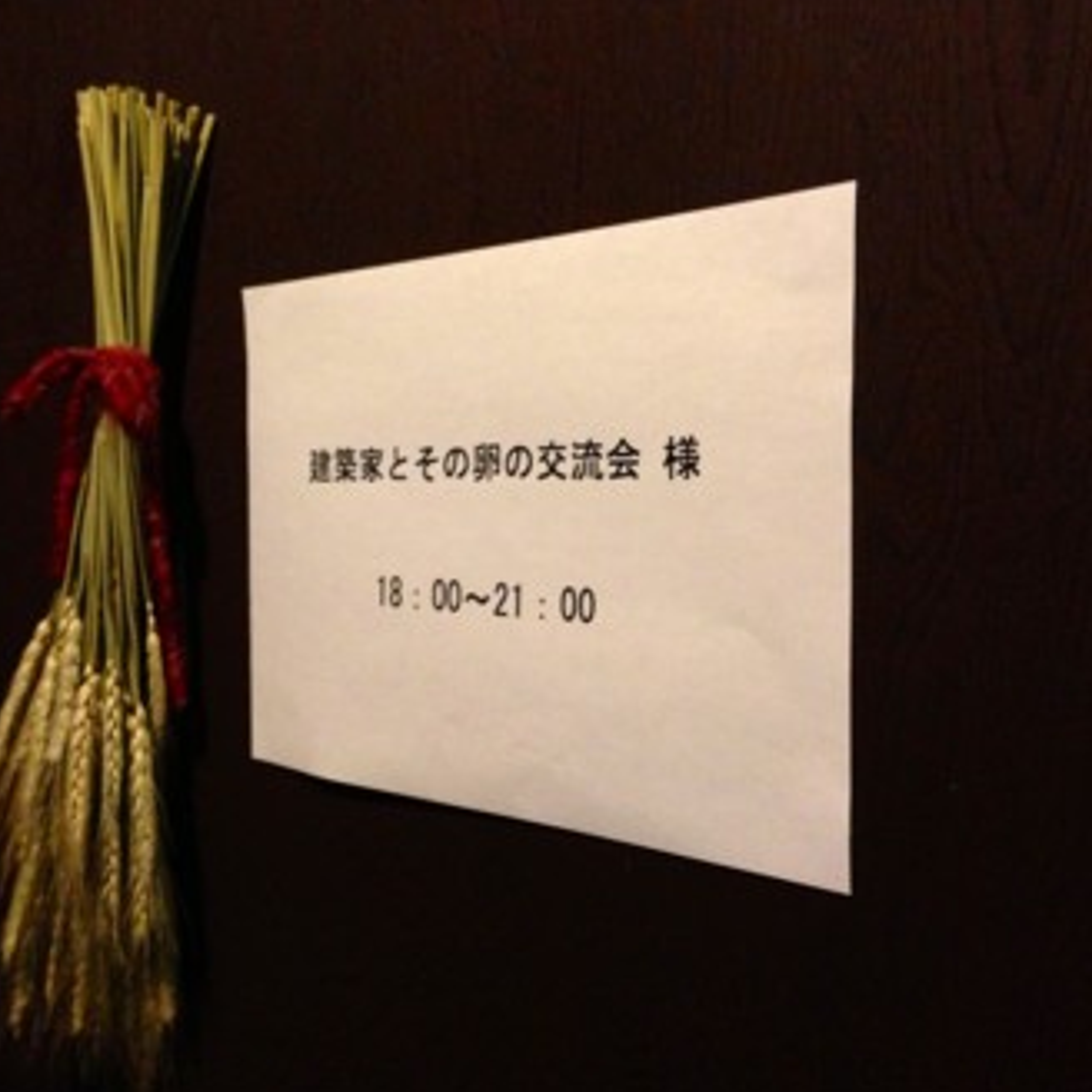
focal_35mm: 40
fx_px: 1428
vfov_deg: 41.9
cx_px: 429
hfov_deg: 41.6
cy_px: 556
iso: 500
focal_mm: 4.13
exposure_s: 1/15
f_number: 2.4
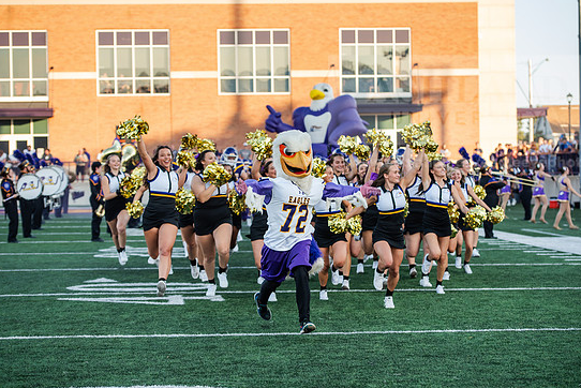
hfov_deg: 22.1
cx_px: 296
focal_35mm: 92
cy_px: 185
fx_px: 1486
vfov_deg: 14.9
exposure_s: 1/640
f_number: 4
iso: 400
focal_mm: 86
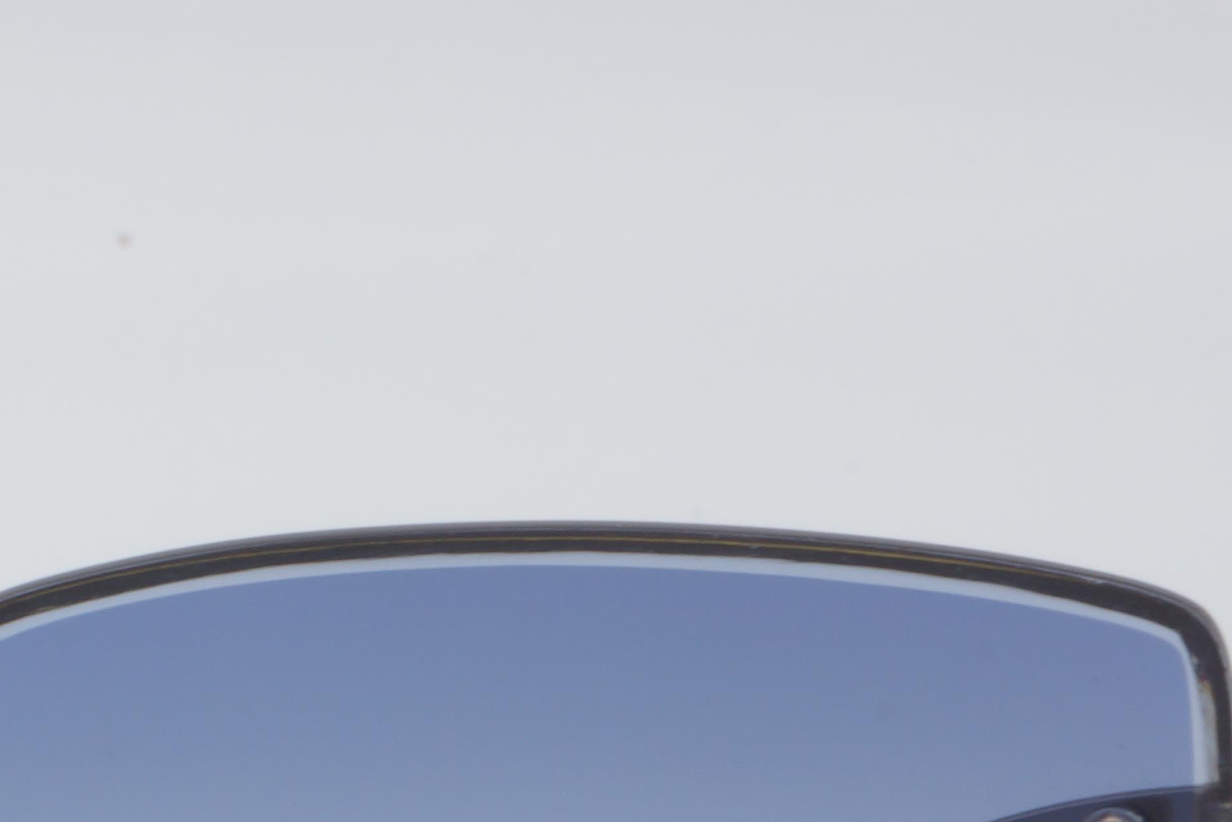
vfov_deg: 5.2
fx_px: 8986
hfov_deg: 7.7
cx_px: -564
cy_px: 1089
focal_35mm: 263
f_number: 32
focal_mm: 55
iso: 100
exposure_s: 1/4
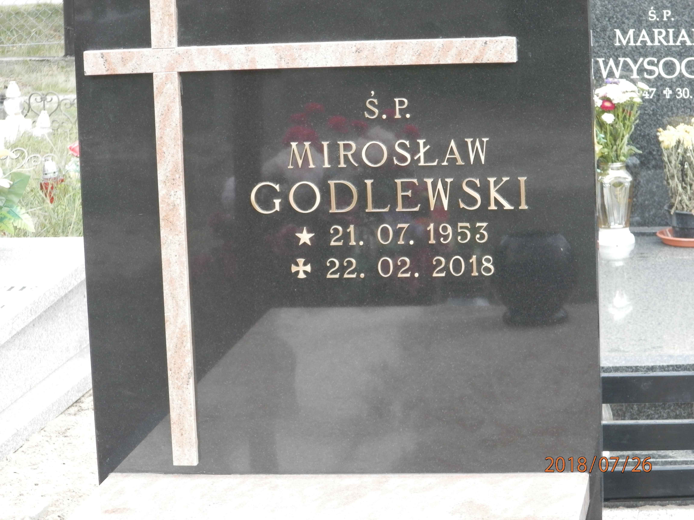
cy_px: 260
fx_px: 2646
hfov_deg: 14.9
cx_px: 347
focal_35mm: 132
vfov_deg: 11.2
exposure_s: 1/80
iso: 200
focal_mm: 23.6
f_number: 4.7
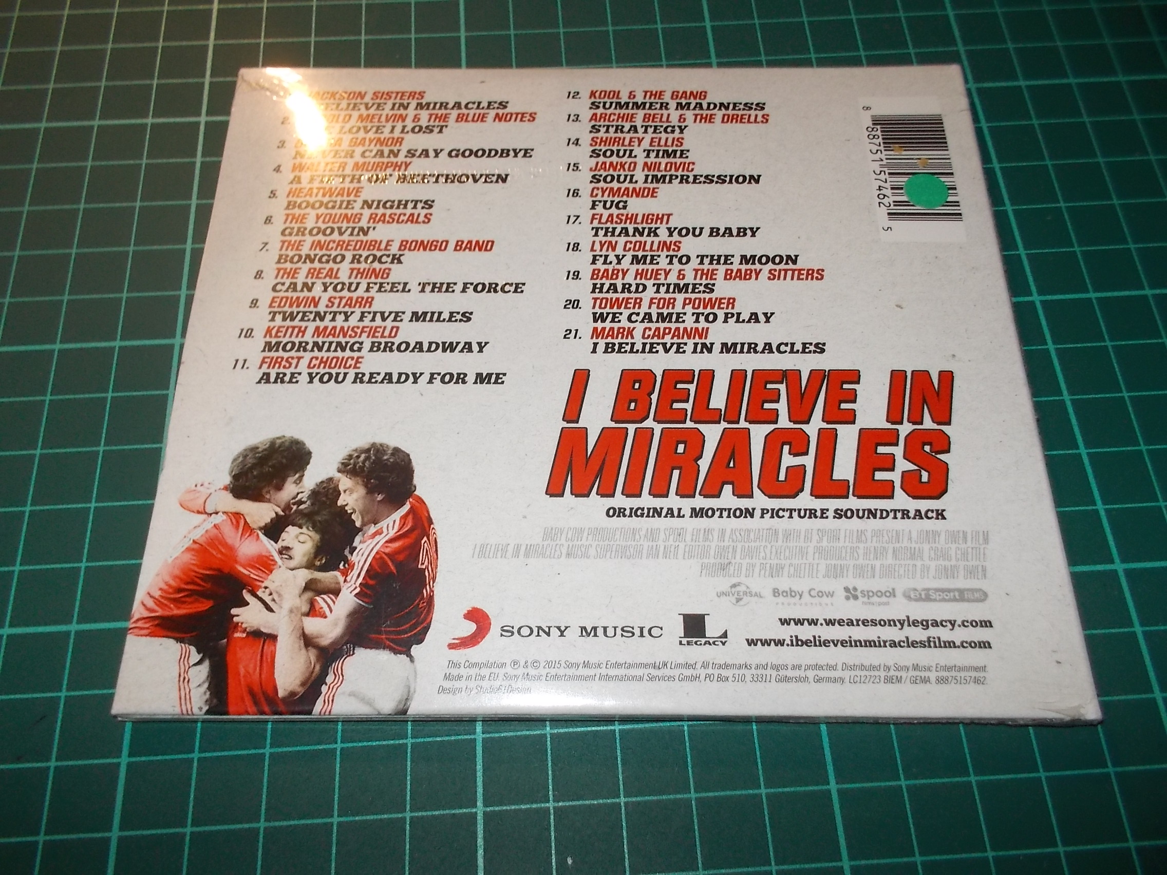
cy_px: 438
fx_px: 978
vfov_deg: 48.2
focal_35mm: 29
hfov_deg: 61.7
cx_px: 584
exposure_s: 1/30
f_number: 3.3
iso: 200
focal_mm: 4.1
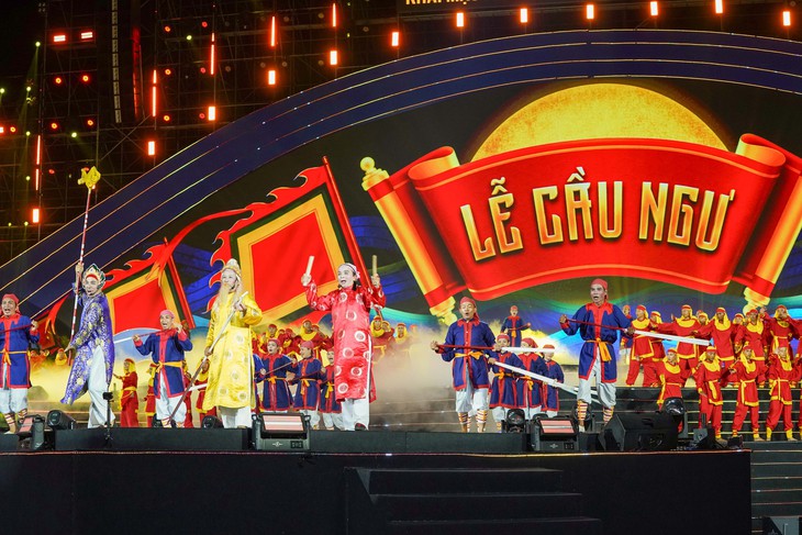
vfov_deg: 19.5
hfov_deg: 28.8
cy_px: 268
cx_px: 401
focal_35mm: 70
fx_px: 1560
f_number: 5.6
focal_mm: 70
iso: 2000
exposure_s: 1/200
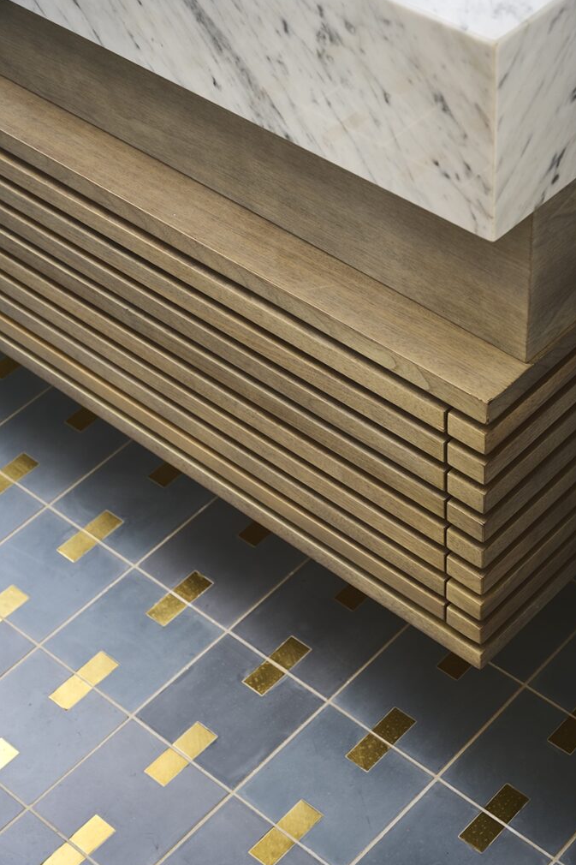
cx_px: 291
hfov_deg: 19.2
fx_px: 1704
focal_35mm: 71
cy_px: 433
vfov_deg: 28.5
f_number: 9
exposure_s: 1/25
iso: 250
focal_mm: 70
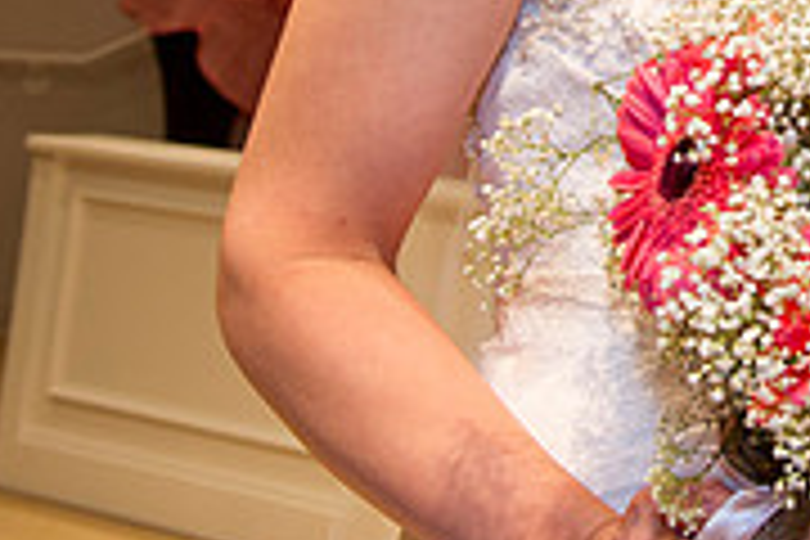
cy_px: -297
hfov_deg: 18.1
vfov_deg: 12.6
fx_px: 2317
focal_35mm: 103
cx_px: 1148
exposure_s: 1/125
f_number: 5.6
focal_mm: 32
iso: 1600
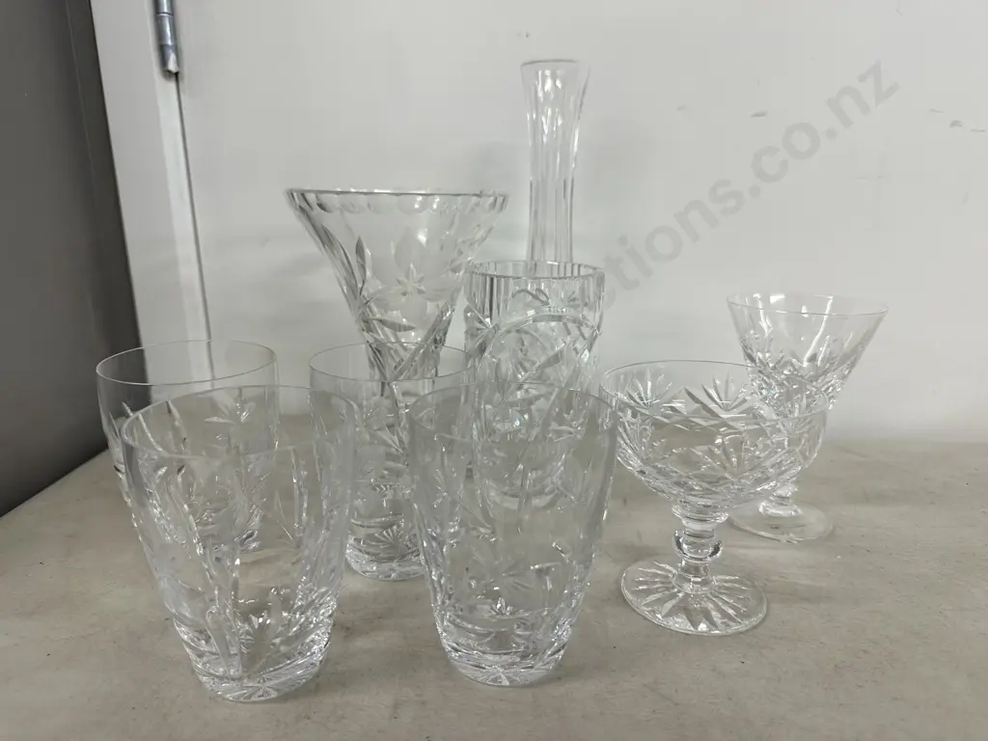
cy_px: 370
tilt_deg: -16.6
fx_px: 685
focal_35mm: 24
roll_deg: +1.9
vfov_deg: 56.8
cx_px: 494
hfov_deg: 71.6
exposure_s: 1/100
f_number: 1.78
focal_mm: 6.86
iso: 125
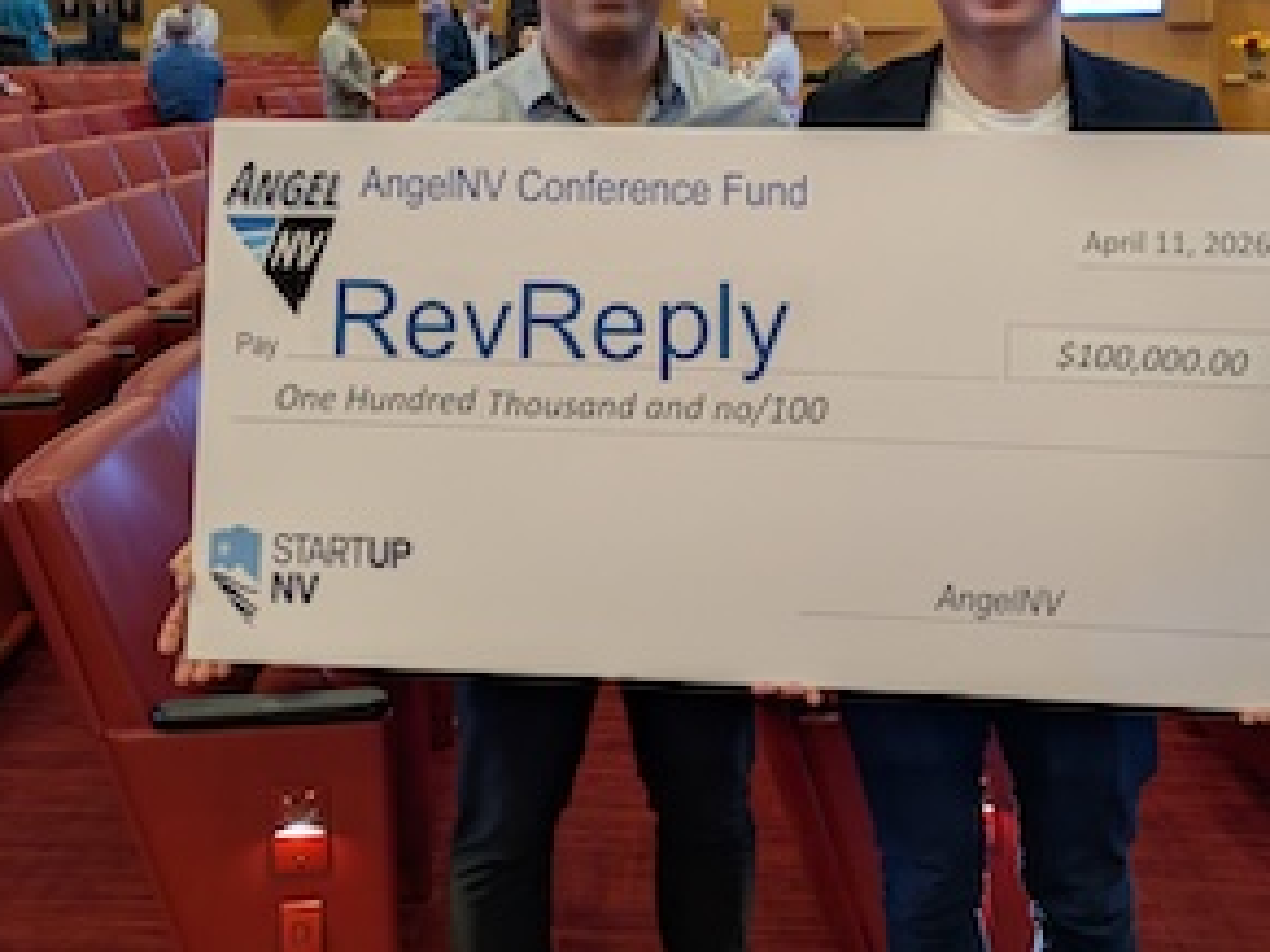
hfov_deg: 43.8
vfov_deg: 32.9
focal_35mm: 43
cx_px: 720
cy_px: 242
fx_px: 1577
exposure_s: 1/40
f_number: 1.89
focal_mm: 5.43
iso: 226
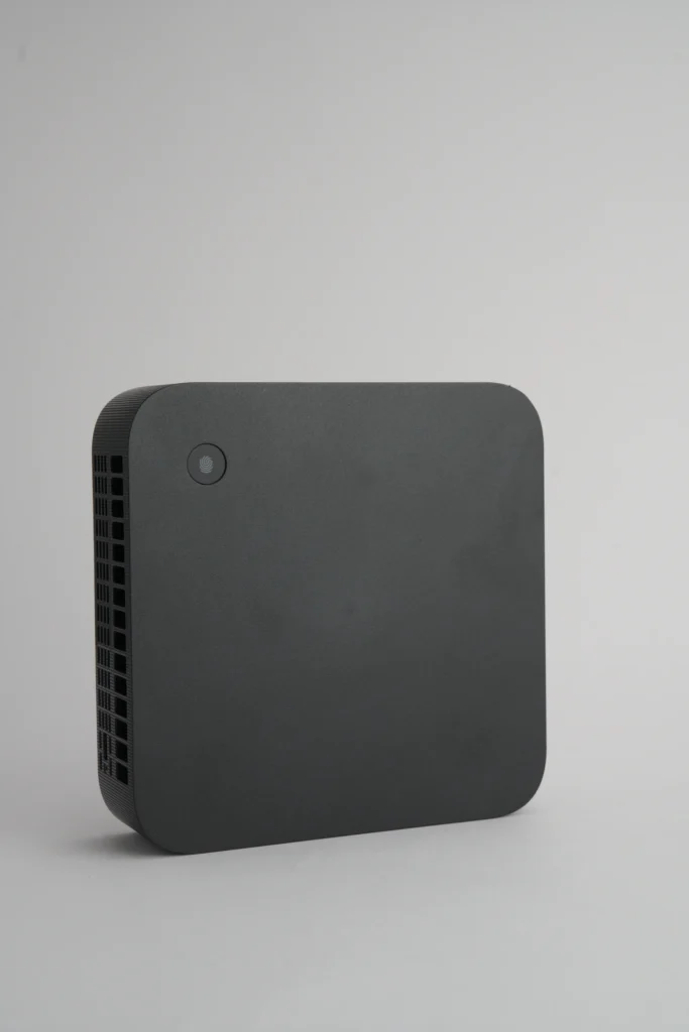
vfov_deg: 33.4
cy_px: 516
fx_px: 1722
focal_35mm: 60
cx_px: 344
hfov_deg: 22.6
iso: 160
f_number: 11
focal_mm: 60
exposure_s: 1/100
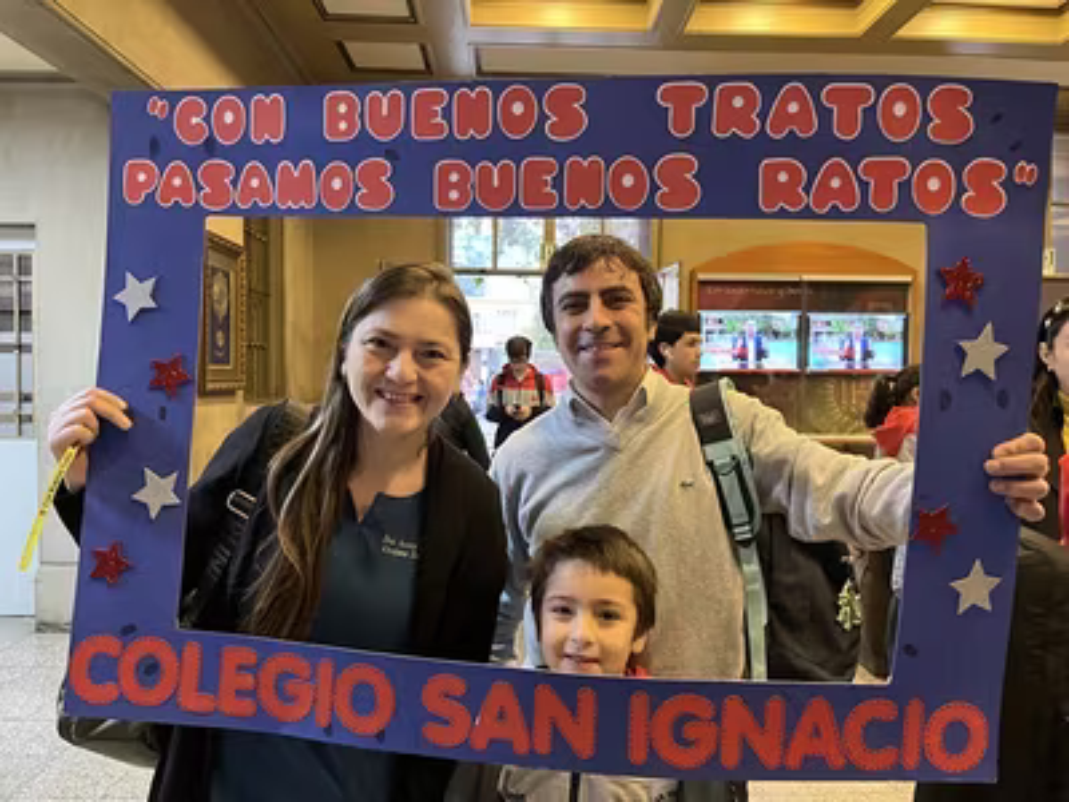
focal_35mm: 26
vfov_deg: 53.1
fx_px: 803
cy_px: 401
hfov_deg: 67.3
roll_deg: -0.3
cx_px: 534
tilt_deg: -2.1
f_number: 1.6
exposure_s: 1/33
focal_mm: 5.1
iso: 400
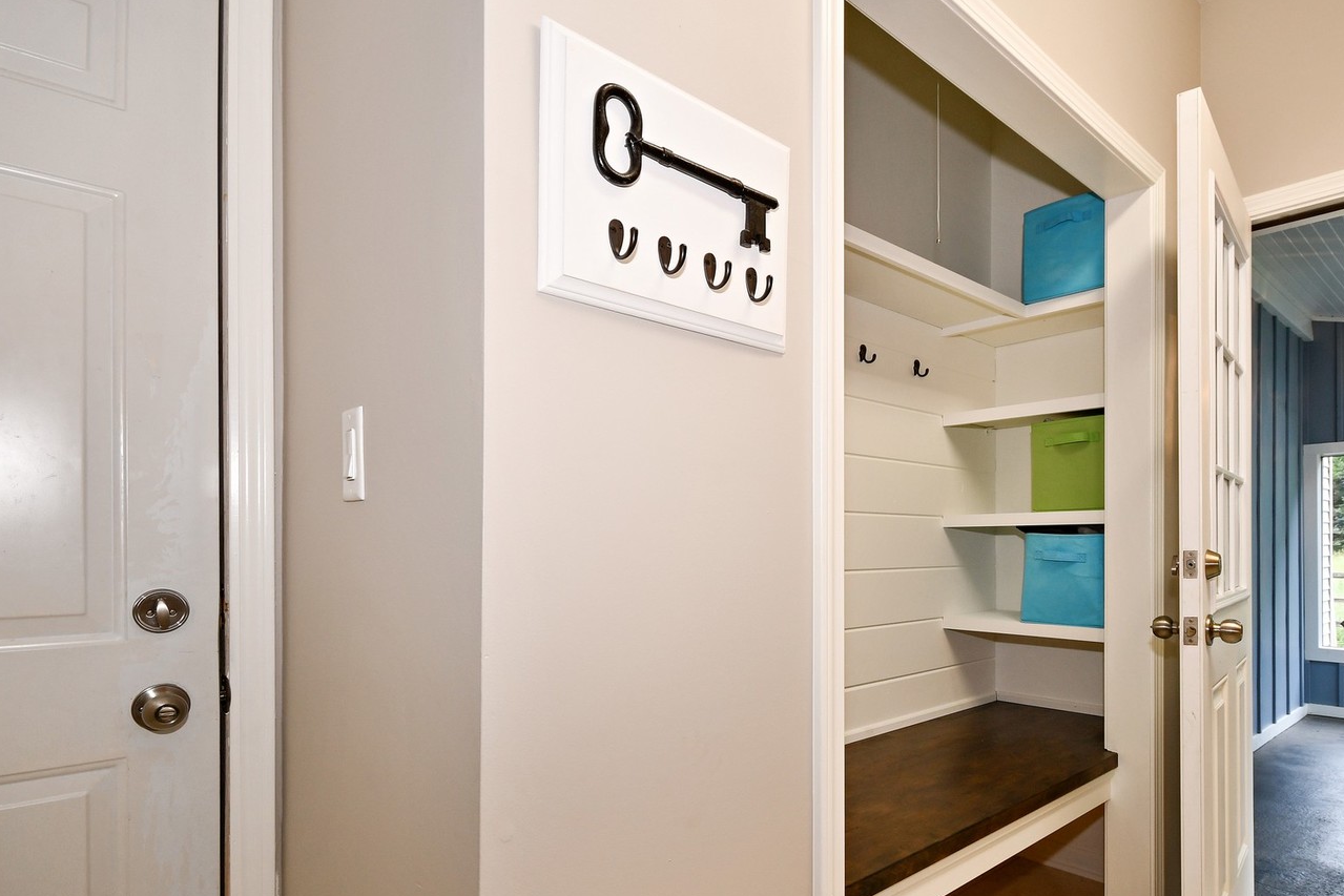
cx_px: 828
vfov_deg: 63.9
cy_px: 544
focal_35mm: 19
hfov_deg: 85.4
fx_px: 709
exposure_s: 1/6
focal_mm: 10
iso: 200
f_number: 9
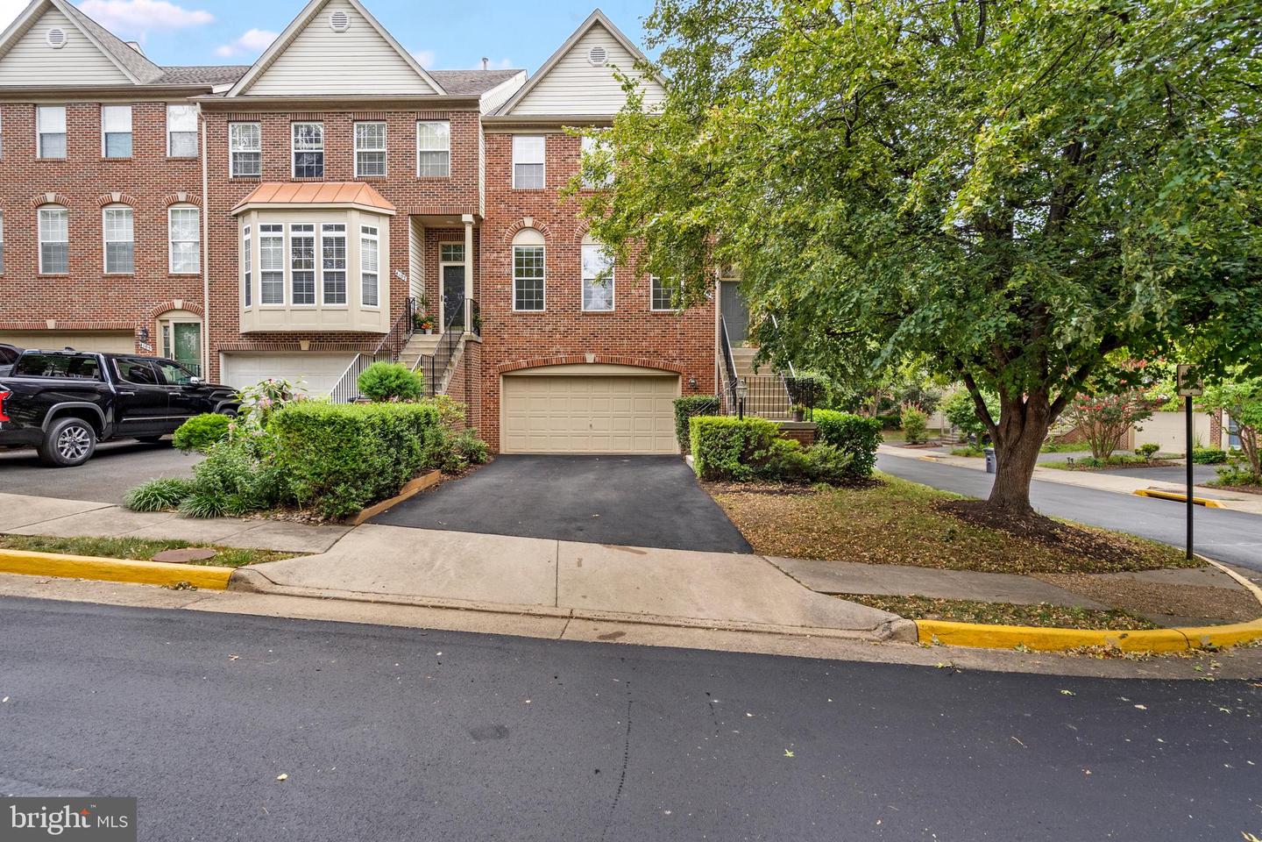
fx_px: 561
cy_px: 421
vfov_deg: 73.7
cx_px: 631
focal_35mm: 16
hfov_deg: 96.7
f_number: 8
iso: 1250
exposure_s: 1/50
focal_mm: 16
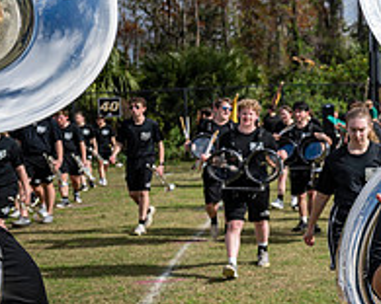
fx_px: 756
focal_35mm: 67
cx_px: 541
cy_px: 128
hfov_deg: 23.6
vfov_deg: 22.8
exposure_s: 1/1250
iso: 40
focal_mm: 24
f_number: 2.8
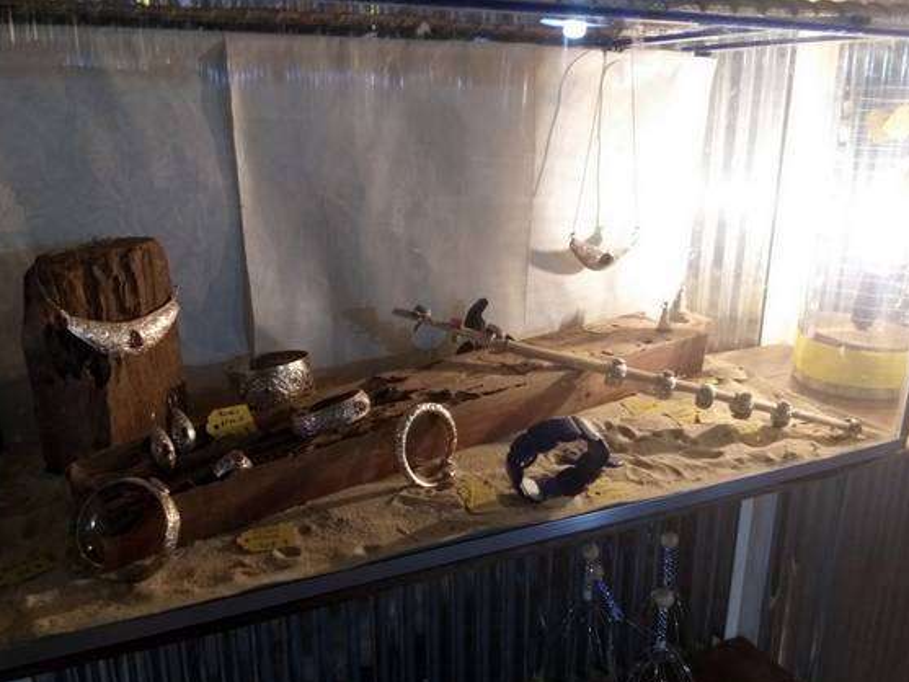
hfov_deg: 63.4
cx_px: 424
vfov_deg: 49.7
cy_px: 365
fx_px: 735
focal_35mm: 28
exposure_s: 1/25
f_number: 1.7
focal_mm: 3.93
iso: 250
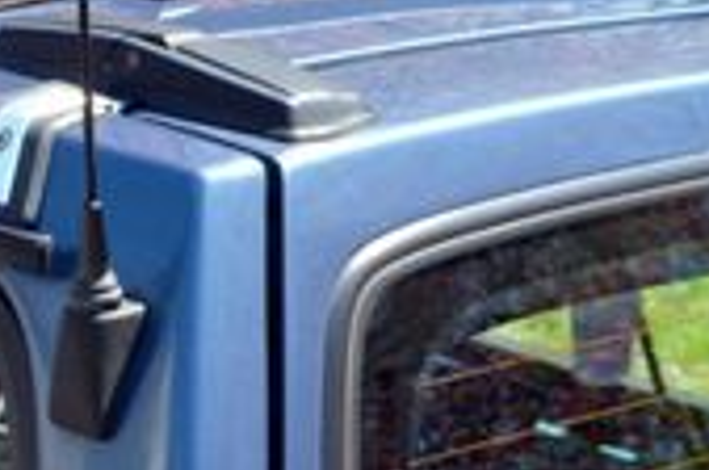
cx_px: -84
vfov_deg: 10.9
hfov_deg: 15.9
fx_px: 2457
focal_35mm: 125
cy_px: 235
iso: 200
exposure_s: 1/200
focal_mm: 22
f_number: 7.1
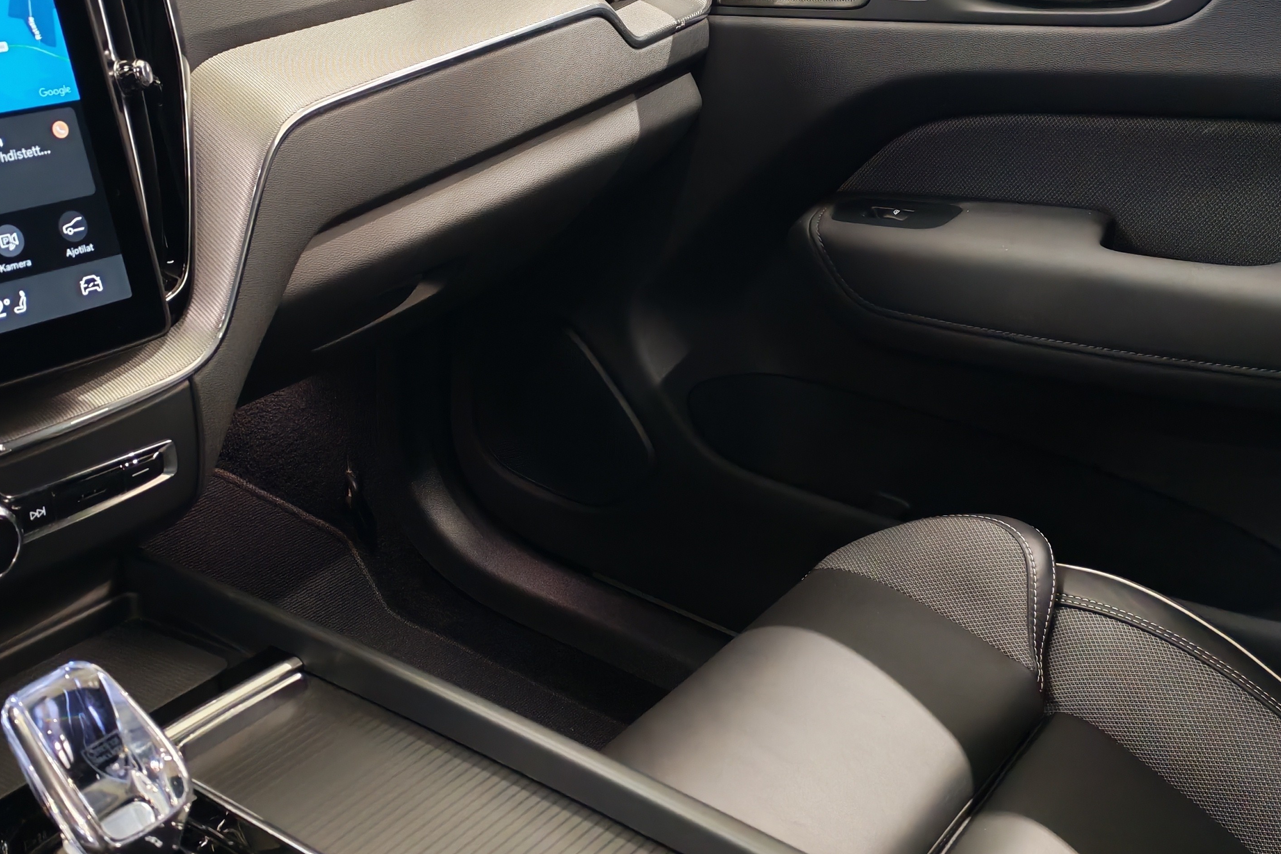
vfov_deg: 29.8
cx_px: 456
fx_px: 1601
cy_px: 371
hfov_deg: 43.2
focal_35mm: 45
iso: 1000
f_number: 1.9
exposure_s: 1/50
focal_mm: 6.12
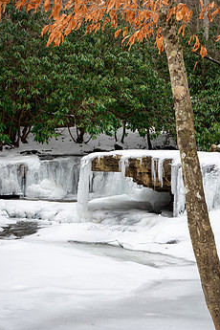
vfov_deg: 23.6
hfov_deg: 15.9
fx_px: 788
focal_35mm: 86
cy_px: 165
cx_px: 121
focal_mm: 66
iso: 64
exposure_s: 1/13
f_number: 13
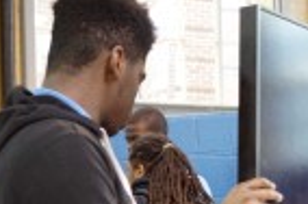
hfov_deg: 15.0
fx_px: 1152
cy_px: 199
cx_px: 300
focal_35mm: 135
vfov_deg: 10.0
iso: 3200
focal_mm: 30
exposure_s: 1/100
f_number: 4.5
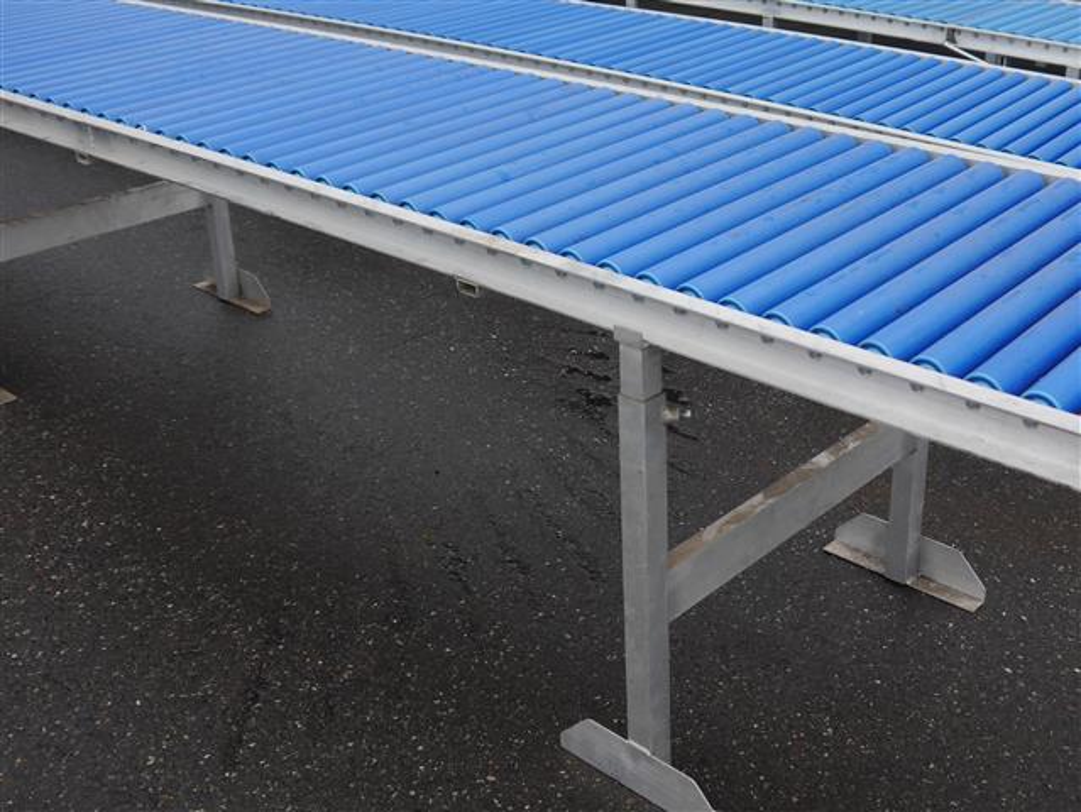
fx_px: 875
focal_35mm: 28
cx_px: 540
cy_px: 406
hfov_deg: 63.4
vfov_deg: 49.8
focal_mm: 14
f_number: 3.5
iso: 160
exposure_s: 1/125
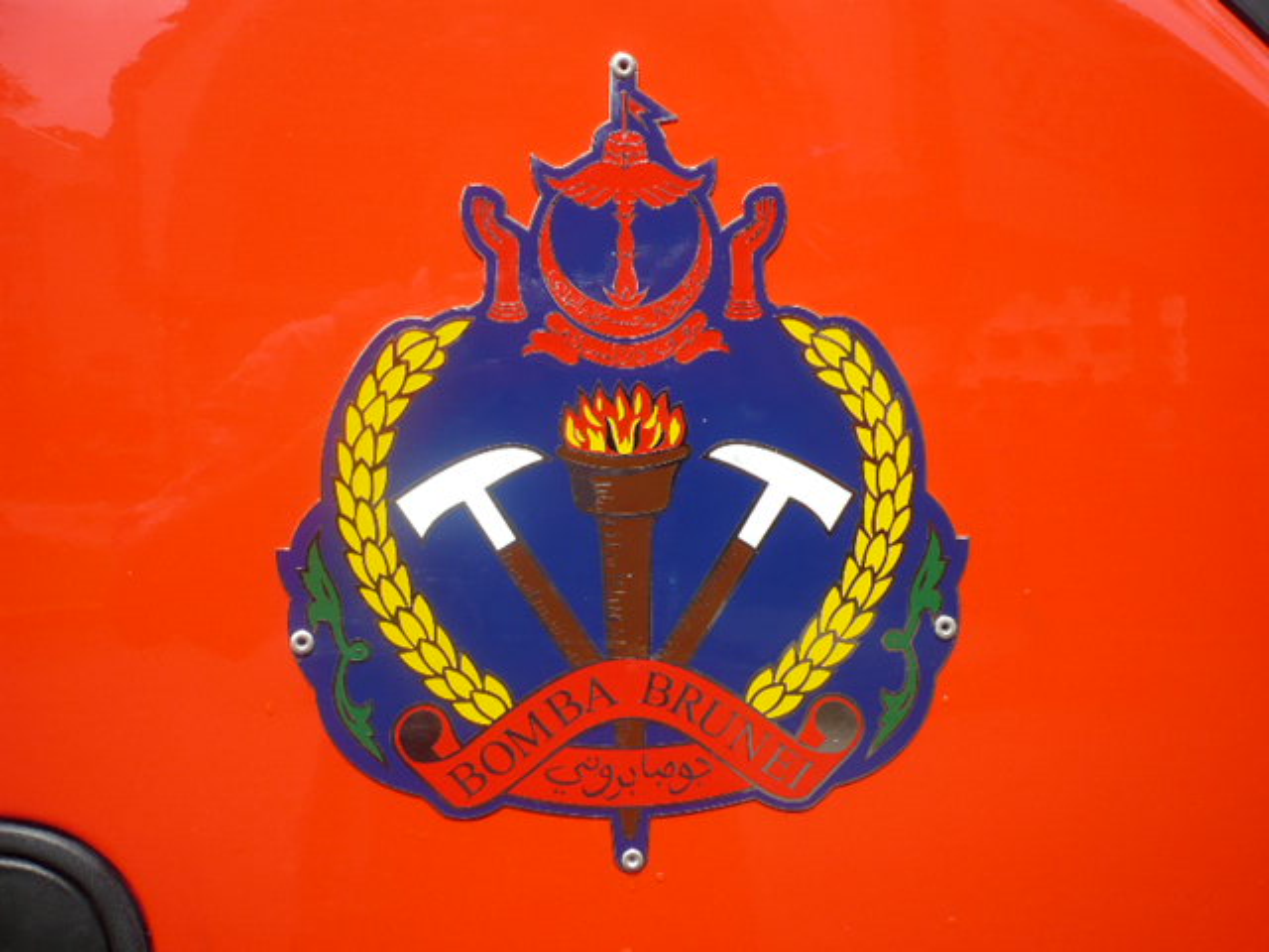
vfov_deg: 40.7
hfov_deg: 52.6
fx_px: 1283
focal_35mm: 35
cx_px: 634
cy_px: 476
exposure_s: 1/160
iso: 100
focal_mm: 5.8
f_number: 8
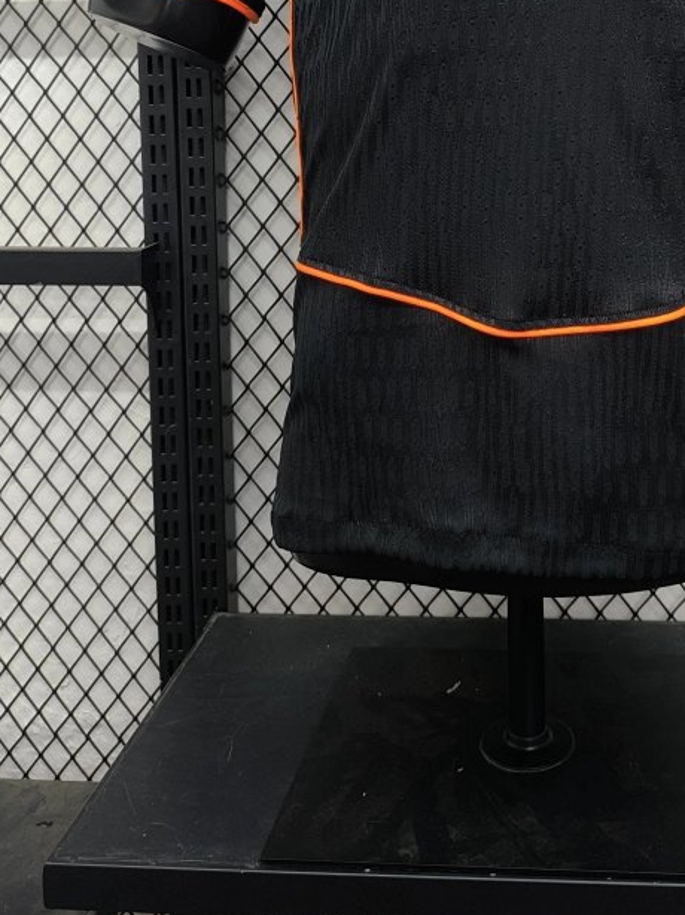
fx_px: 1056
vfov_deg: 43.7
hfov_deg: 35.0
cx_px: 535
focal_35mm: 40
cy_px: 133
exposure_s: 1/50
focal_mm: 6.14
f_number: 1.65
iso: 500
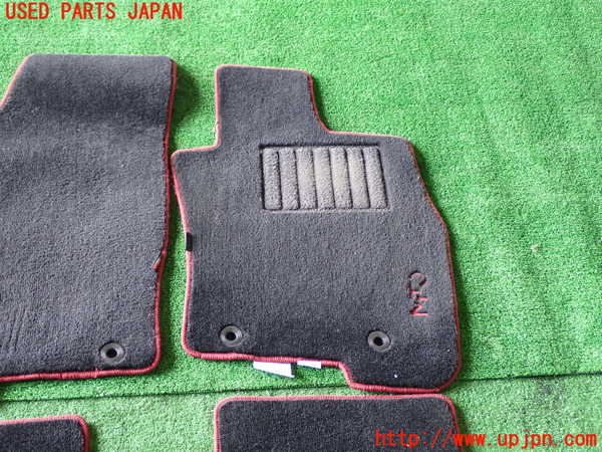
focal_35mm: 54
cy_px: 226
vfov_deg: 27.0
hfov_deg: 35.5
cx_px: 301
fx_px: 939
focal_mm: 9.65
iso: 500
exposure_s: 1/50
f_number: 3.3
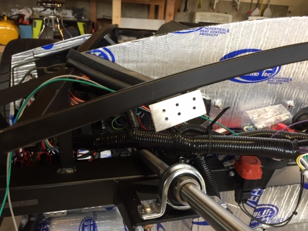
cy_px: 116
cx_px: 154
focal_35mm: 29
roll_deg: -4.7
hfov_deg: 61.7
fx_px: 258
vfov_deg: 48.2
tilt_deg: -26.3
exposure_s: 1/30
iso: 32
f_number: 2.2
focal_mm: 4.15
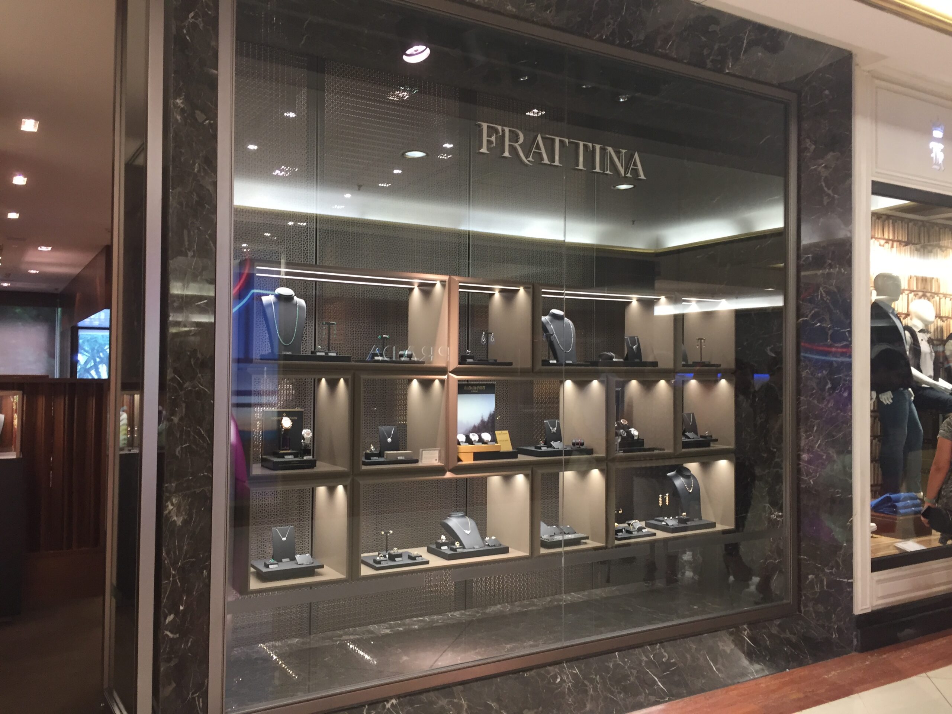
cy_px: 357
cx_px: 476
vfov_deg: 48.2
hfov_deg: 61.7
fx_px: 798
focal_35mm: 29
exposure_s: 1/30
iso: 100
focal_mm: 4.15
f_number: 2.2
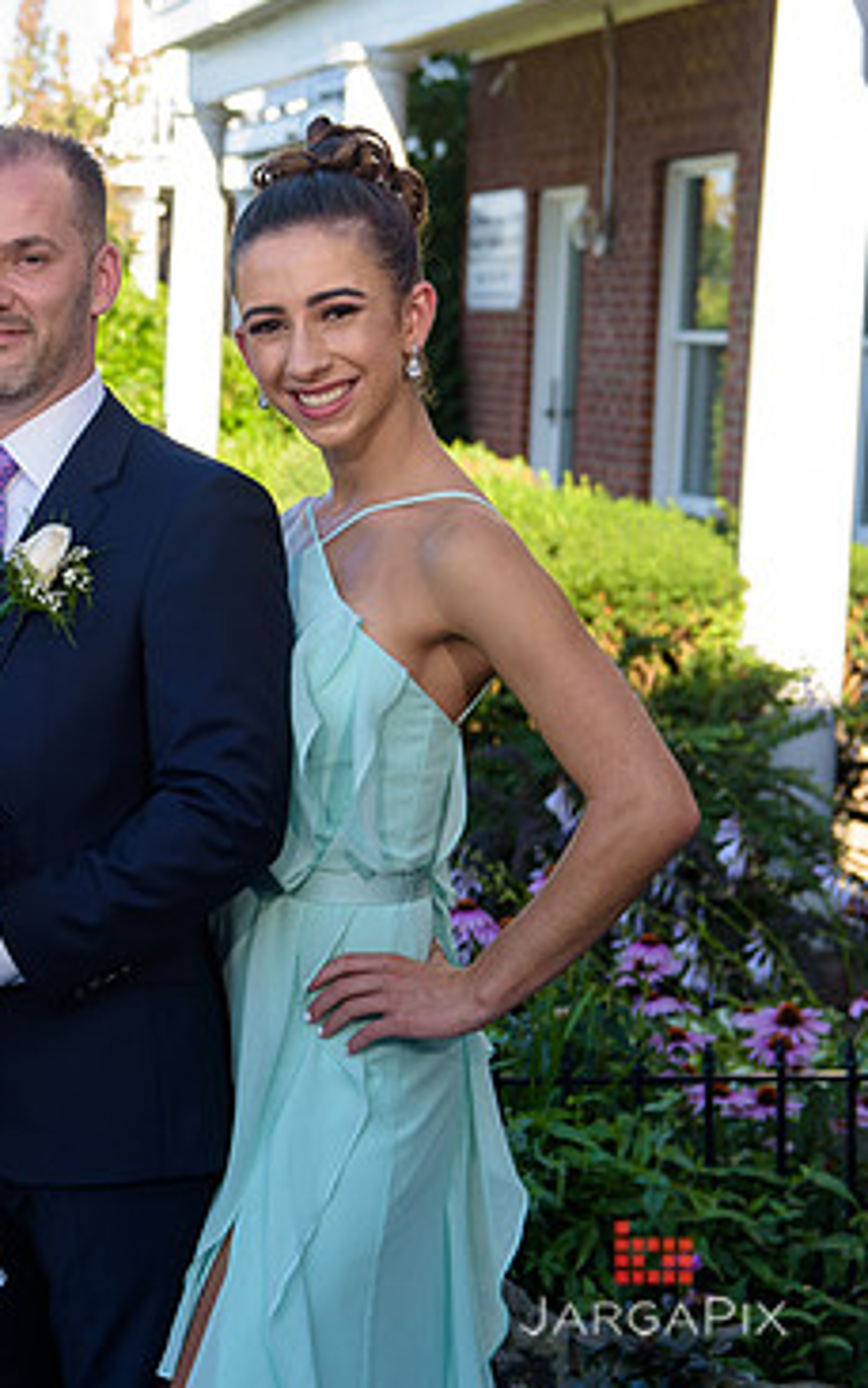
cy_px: 685
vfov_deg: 24.6
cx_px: -216
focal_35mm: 84
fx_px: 3177
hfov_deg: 15.0
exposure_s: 1/250
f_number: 4
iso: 200
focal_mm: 52
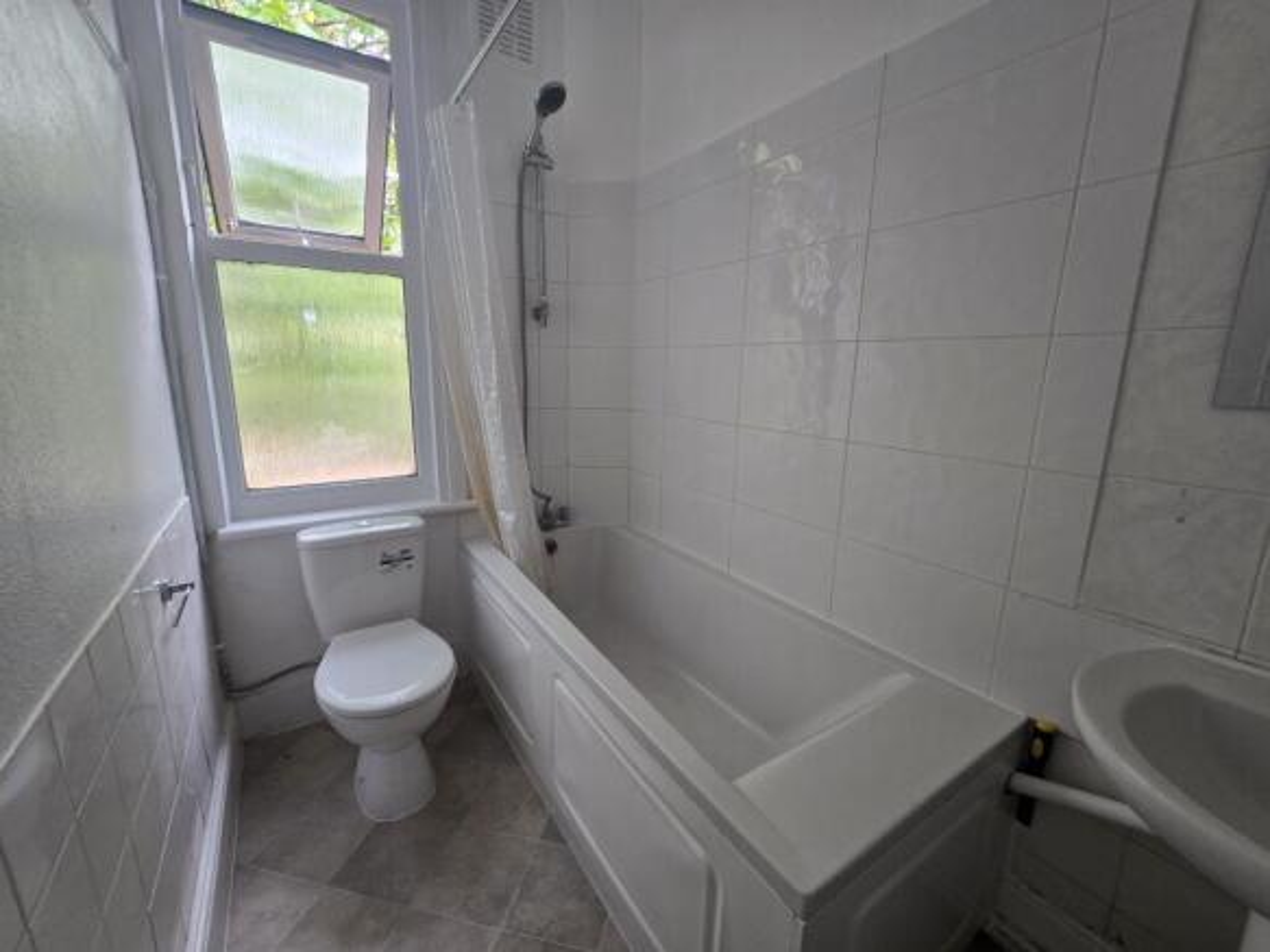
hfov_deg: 106.2
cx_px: 635
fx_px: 477
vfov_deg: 89.9
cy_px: 476
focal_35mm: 13
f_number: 2.2
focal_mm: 2.2
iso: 125
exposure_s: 1/50
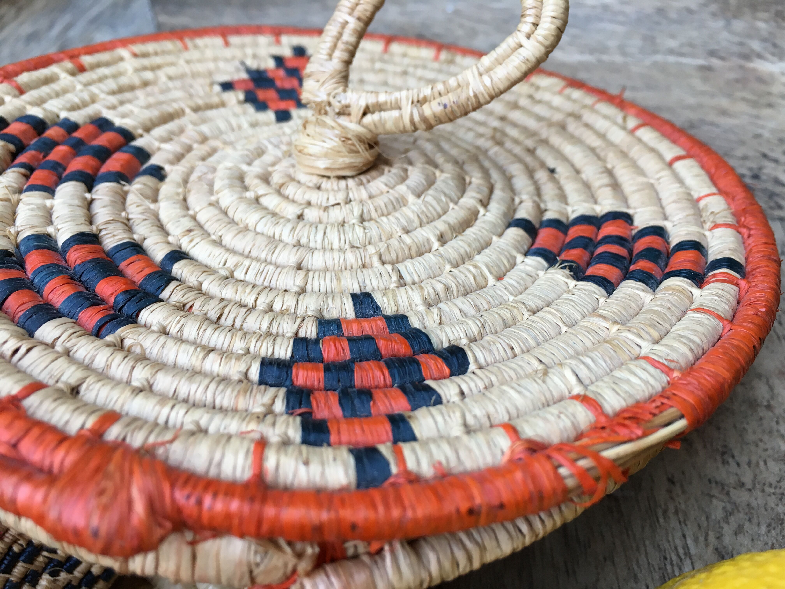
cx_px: 392
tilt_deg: -56.8
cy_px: 294
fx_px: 658
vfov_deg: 48.2
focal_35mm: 29
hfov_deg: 61.7
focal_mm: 4.15
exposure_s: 1/33
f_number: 2.2
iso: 25
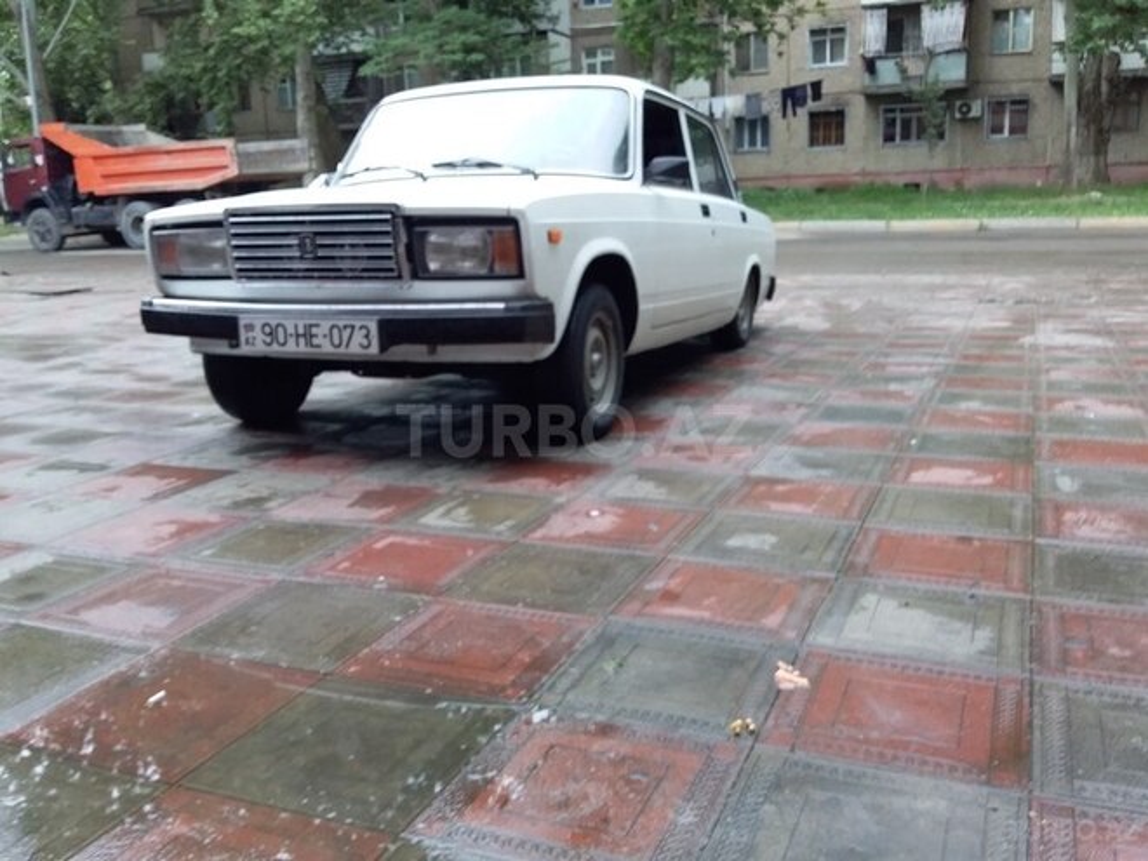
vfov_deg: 45.4
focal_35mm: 31
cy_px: 430
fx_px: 1028
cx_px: 574
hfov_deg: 58.4
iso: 50
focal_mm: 3.3
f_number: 2.2
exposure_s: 1/50
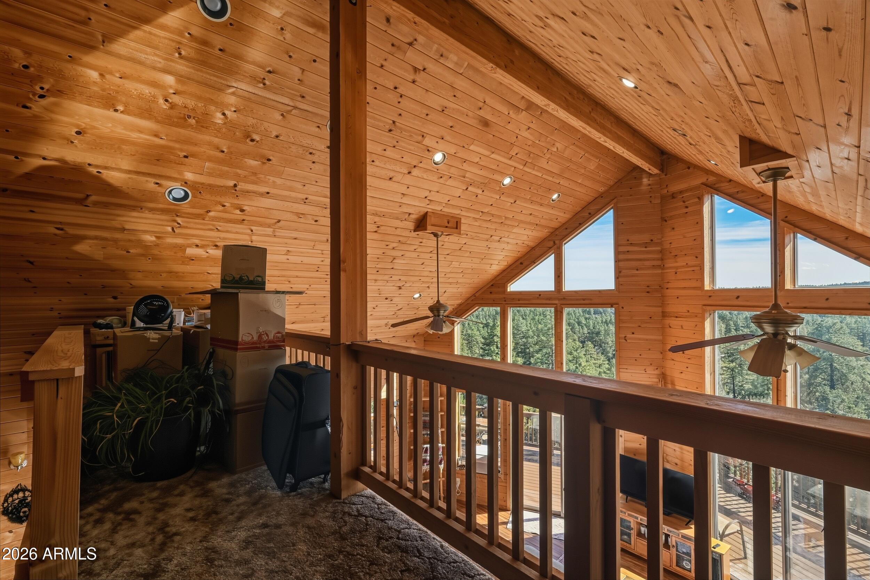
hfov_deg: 96.7
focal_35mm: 16
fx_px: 387
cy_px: 290
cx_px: 435
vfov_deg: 73.8
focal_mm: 16
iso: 250
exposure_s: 1/640
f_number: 9
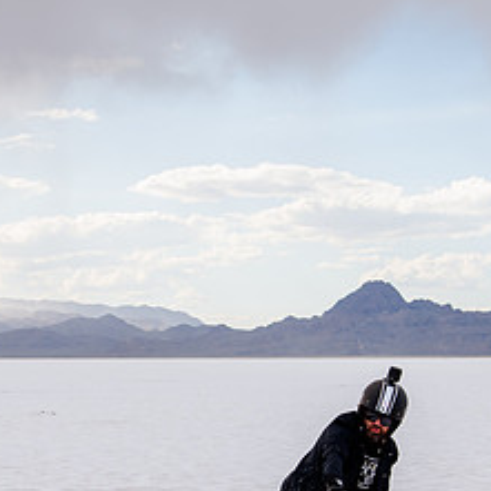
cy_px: 405
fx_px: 1749
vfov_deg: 15.9
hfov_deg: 16.0
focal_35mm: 109
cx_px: 190
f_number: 8
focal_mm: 46
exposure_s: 1/160
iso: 100
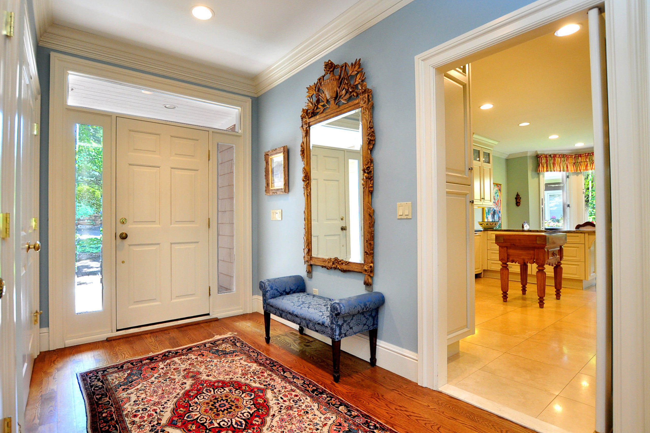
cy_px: 212
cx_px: 283
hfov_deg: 92.8
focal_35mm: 17
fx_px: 307
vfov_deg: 70.4
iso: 640
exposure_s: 1/40
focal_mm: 10
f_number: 4.5
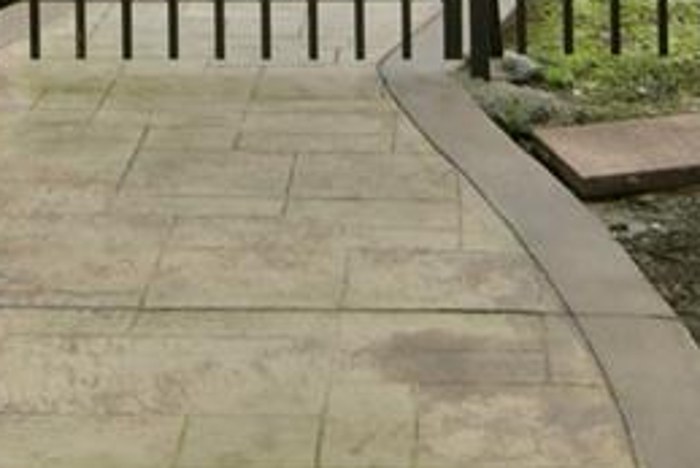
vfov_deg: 9.9
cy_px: -560
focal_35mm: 125
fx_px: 2432
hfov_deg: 16.4
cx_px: 246
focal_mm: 18
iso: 100
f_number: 5.3
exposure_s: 1/125
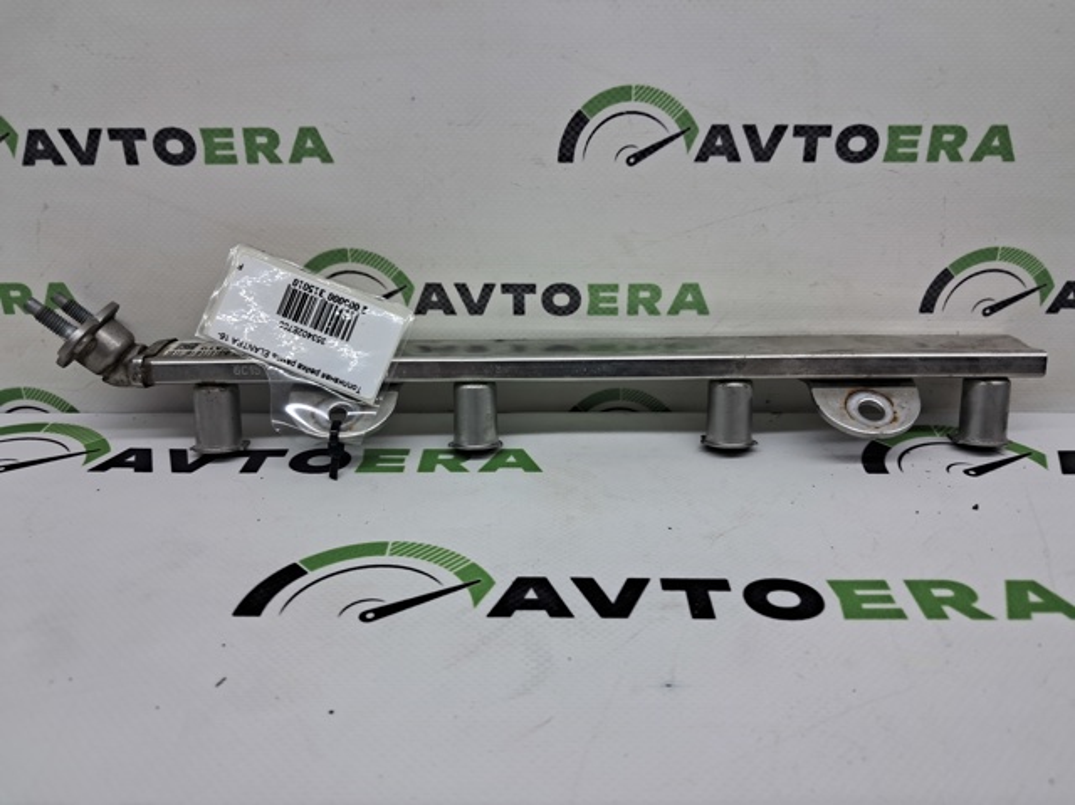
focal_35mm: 27
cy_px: 402
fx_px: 838
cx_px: 538
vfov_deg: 51.3
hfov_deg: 65.4
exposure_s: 1/120
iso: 50
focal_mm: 4
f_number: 1.8
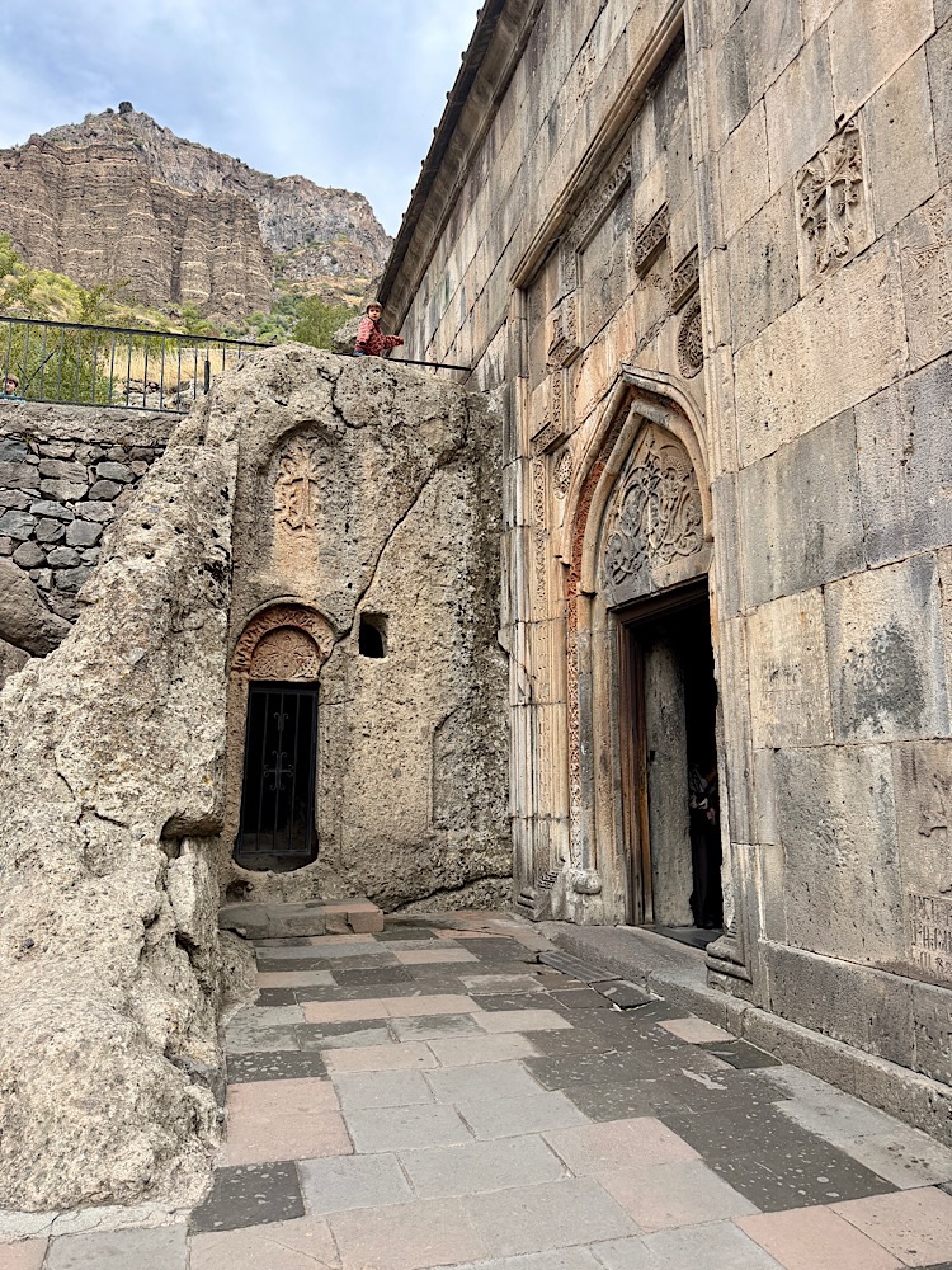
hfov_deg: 56.8
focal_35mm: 24
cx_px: 476
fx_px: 880
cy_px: 635
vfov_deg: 71.6
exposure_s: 1/1464
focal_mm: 6.76
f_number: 1.78
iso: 100
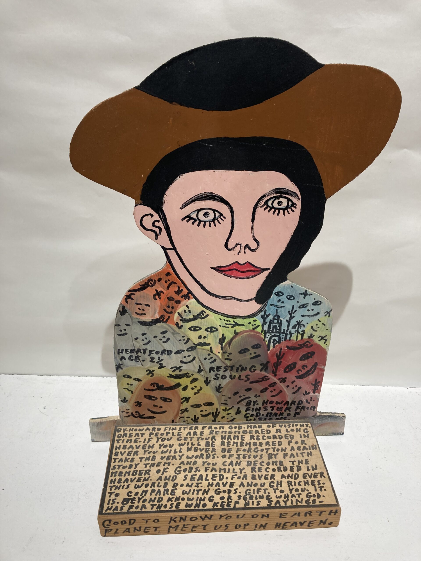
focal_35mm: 28
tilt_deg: -24.1
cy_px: 280
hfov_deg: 49.7
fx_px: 454
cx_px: 210
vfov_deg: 63.4
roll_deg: -3.3
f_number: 1.8
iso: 40
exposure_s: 1/50
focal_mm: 3.99
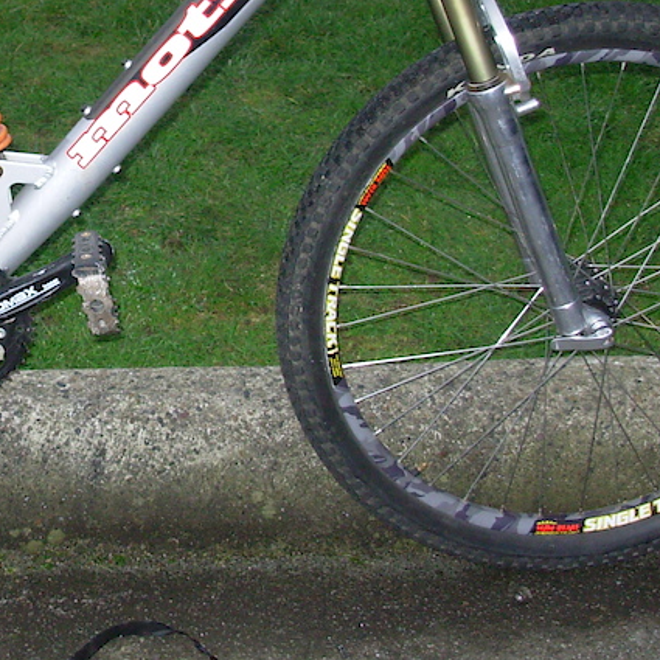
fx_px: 1747
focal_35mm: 81
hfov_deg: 20.9
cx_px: 56
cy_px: 221
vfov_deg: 21.3
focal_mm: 6.3
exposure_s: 1/57
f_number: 2.9
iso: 89
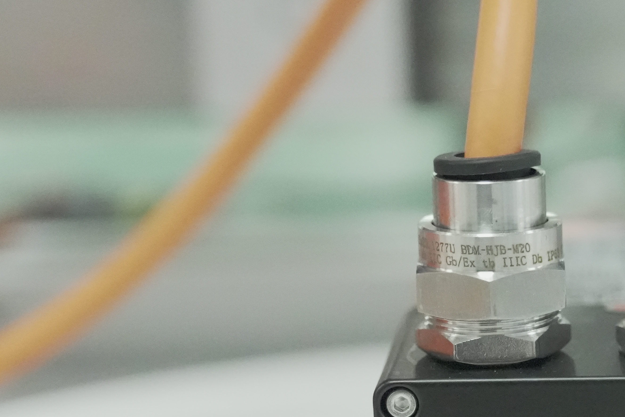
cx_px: 578
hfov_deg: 17.4
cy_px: 375
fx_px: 2014
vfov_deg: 11.7
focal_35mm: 116
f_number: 2.8
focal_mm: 44
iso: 16000
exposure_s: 1/1250
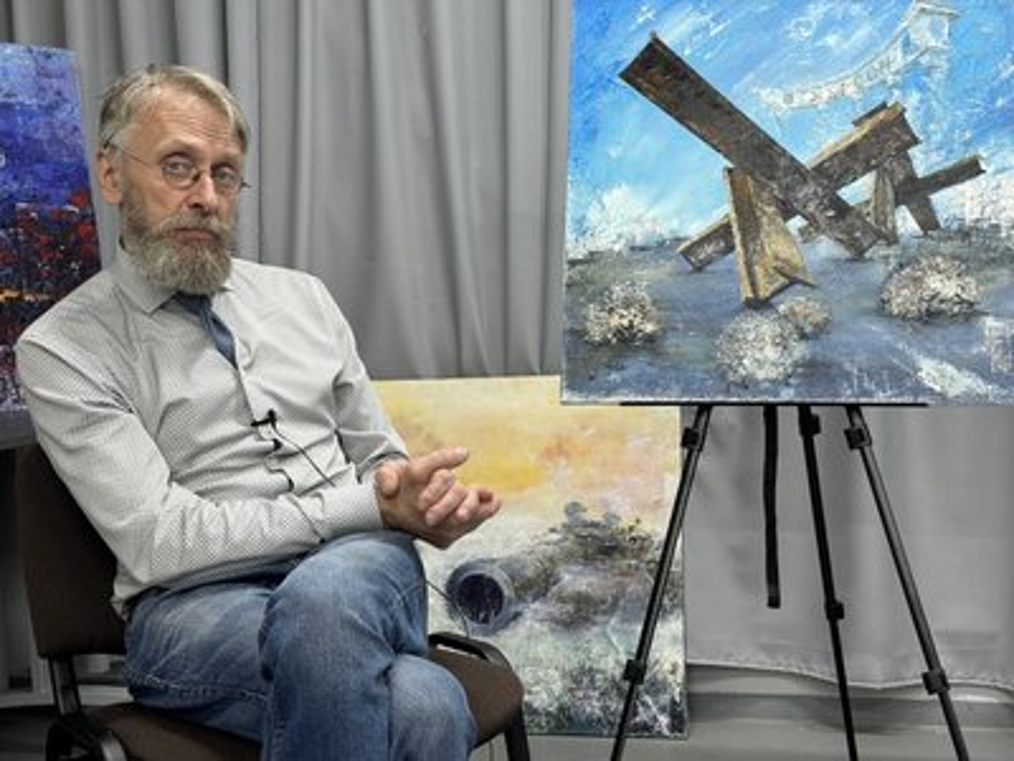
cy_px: 380
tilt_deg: -2.3
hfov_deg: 39.7
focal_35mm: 48
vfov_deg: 30.3
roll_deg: +1.8
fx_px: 1406
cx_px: 507
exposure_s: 1/50
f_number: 1.78
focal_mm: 6.76
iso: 100
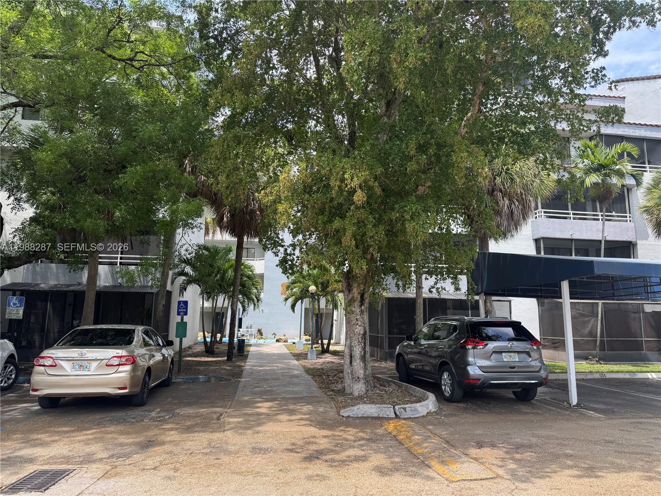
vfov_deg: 56.8
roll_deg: -0.4
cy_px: 248
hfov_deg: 71.6
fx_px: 458
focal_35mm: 24
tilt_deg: +8.6
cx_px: 330
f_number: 1.78
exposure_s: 1/747
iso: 80
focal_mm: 6.76
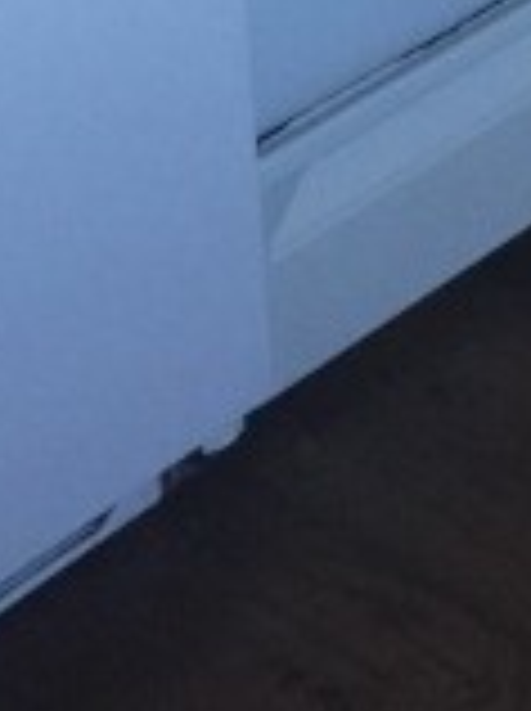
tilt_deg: -14.0
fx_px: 2892
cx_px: 616
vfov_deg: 12.3
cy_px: -729
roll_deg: +1.9
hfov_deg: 10.3
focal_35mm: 141
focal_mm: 4.15
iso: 40
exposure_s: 1/30
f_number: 2.2
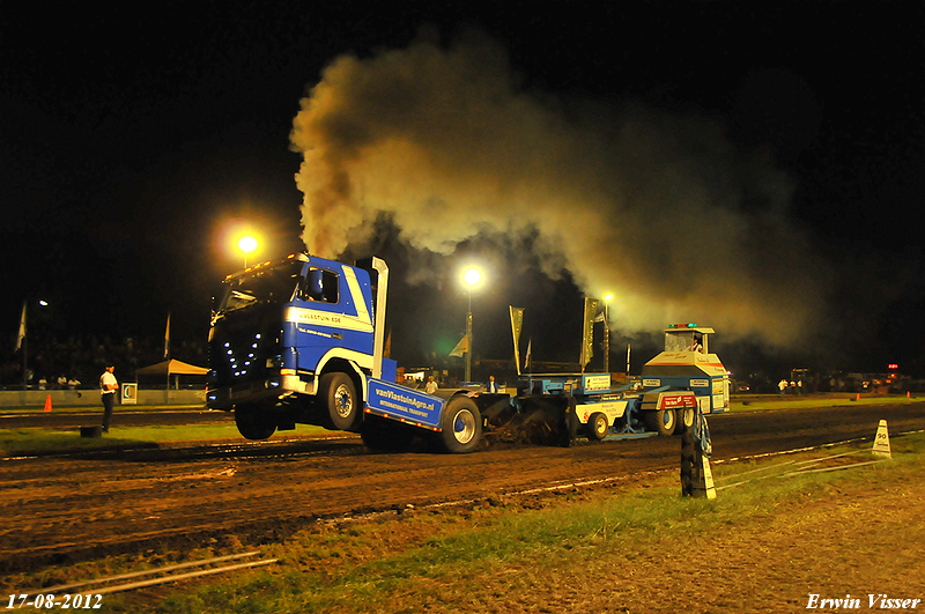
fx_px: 1001
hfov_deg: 49.6
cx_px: 462
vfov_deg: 34.1
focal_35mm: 39
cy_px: 307
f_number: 3.8
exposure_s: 1/125
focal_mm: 26
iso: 1600
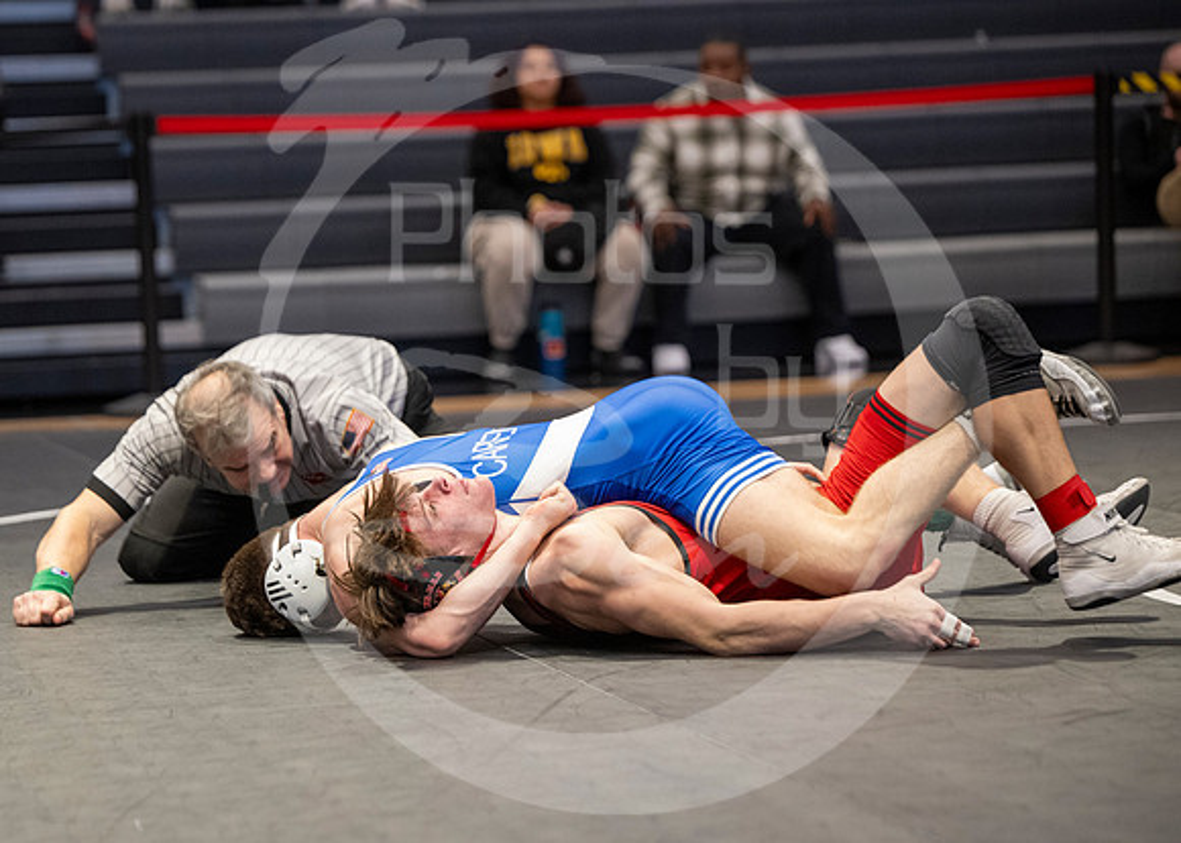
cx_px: 446
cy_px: 520
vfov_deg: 10.6
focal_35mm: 136
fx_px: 4552
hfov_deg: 14.8
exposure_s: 1/1000
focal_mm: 105
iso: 3200
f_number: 2.8
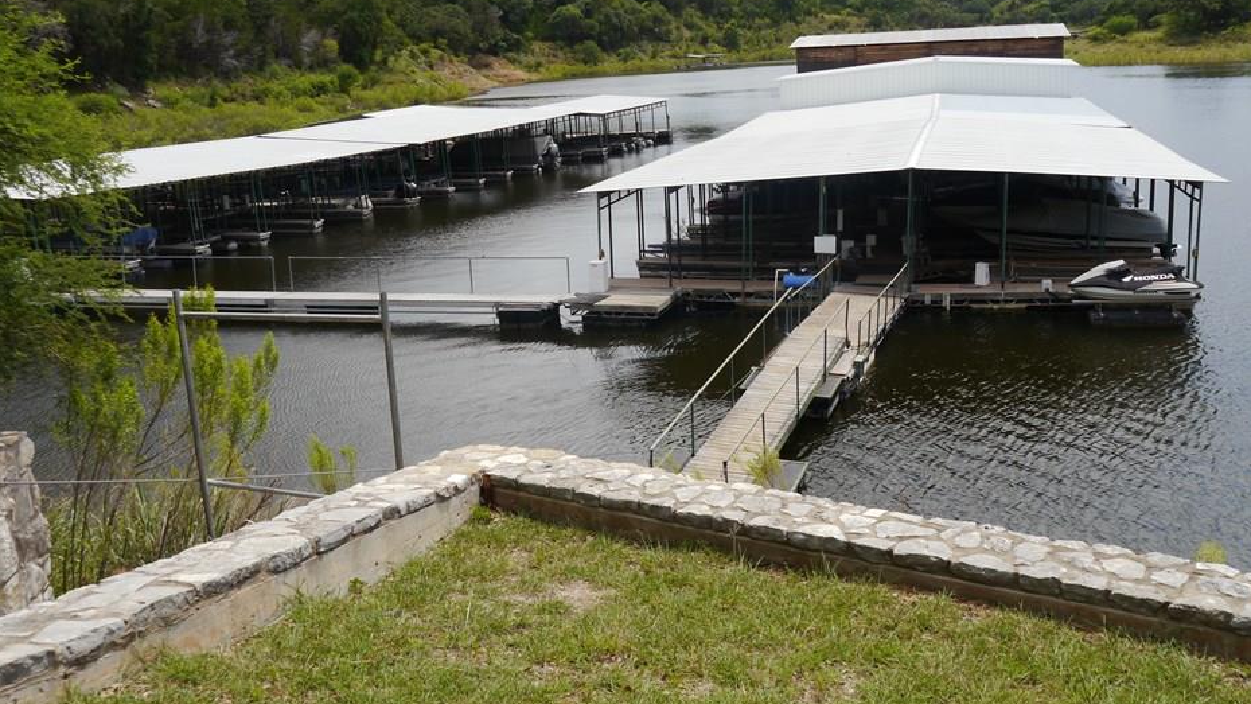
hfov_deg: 55.3
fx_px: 1194
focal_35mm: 36
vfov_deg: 32.8
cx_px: 662
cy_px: 346
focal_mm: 15
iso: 160
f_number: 7.1
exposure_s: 1/400
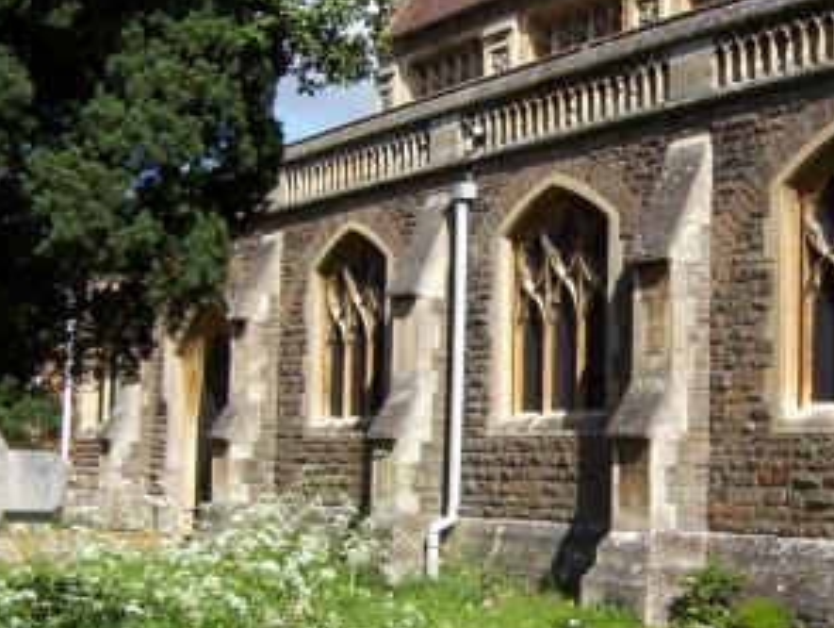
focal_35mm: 61
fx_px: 1471
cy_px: 361
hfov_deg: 31.2
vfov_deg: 24.1
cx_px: 602
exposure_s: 1/525
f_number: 5.24
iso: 100
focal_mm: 5.54
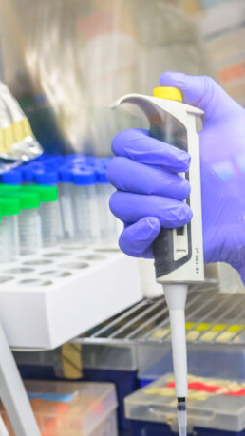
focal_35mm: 104
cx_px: 471
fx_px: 1202
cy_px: 376
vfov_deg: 20.2
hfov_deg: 10.8
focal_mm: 24
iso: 800
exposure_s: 1/80
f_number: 4
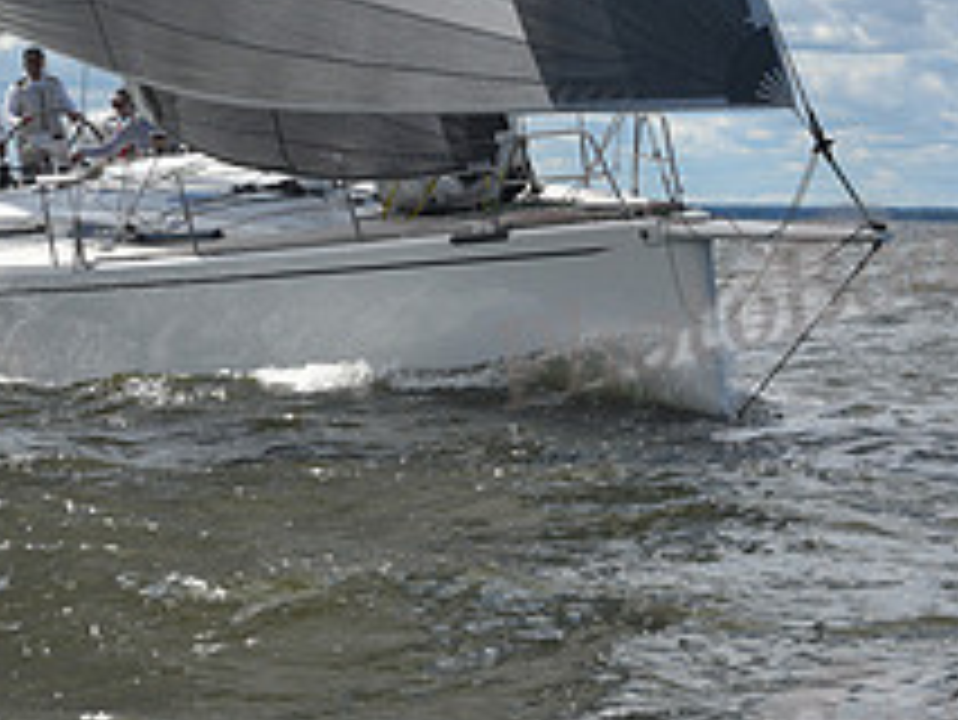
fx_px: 5067
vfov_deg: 8.1
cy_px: 124
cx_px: 265
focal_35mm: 183
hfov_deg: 10.8
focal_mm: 70
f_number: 9
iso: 250
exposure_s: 1/1000
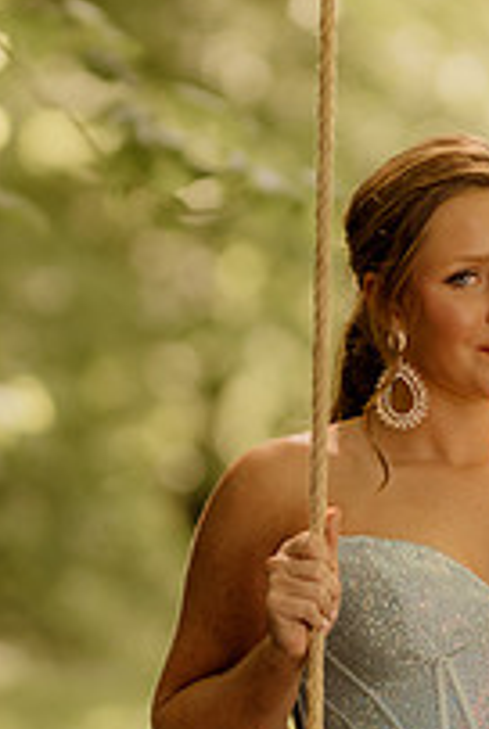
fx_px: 5706
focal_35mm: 281
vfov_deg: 7.3
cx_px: 446
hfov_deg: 4.9
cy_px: 384
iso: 400
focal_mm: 85
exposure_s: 1/1000
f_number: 1.4
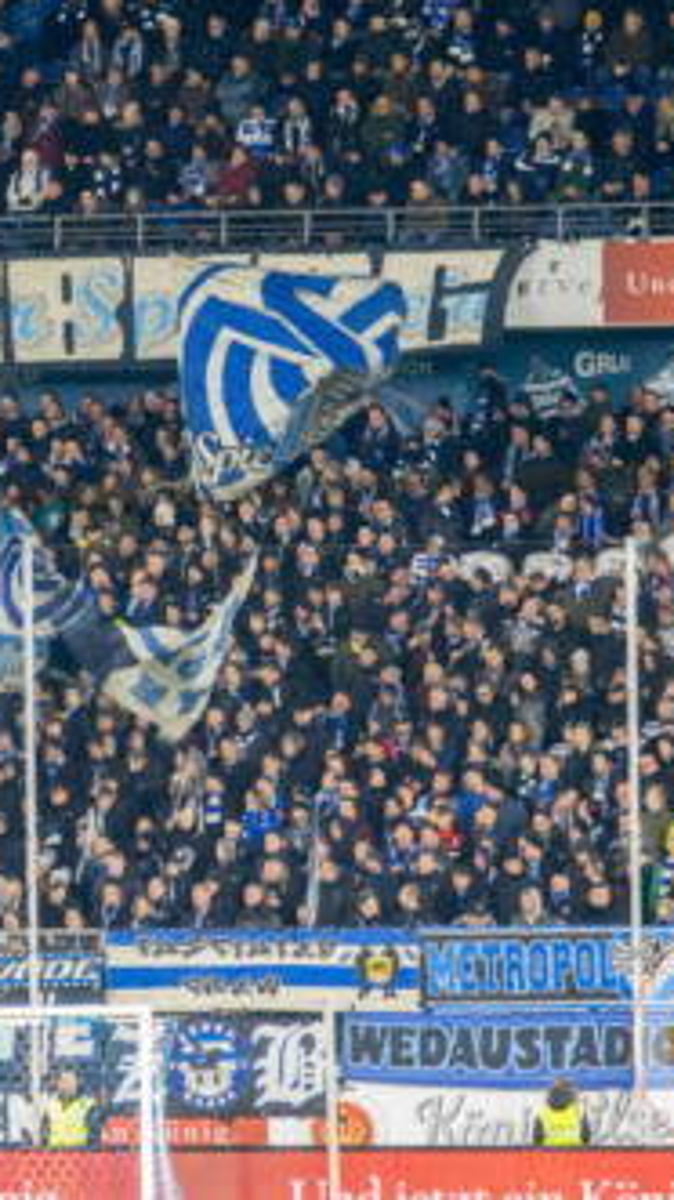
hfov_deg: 2.9
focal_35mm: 421
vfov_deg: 5.1
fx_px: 13386
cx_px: 11
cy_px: 600
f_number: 4
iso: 1600
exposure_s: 1/125
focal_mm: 97.49
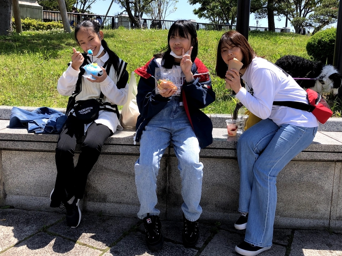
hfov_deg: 52.6
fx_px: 346
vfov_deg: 40.7
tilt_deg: -8.5
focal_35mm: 35
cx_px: 182
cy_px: 115
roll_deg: -1.5
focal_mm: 3.99
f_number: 1.8
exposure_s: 1/1056
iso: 20
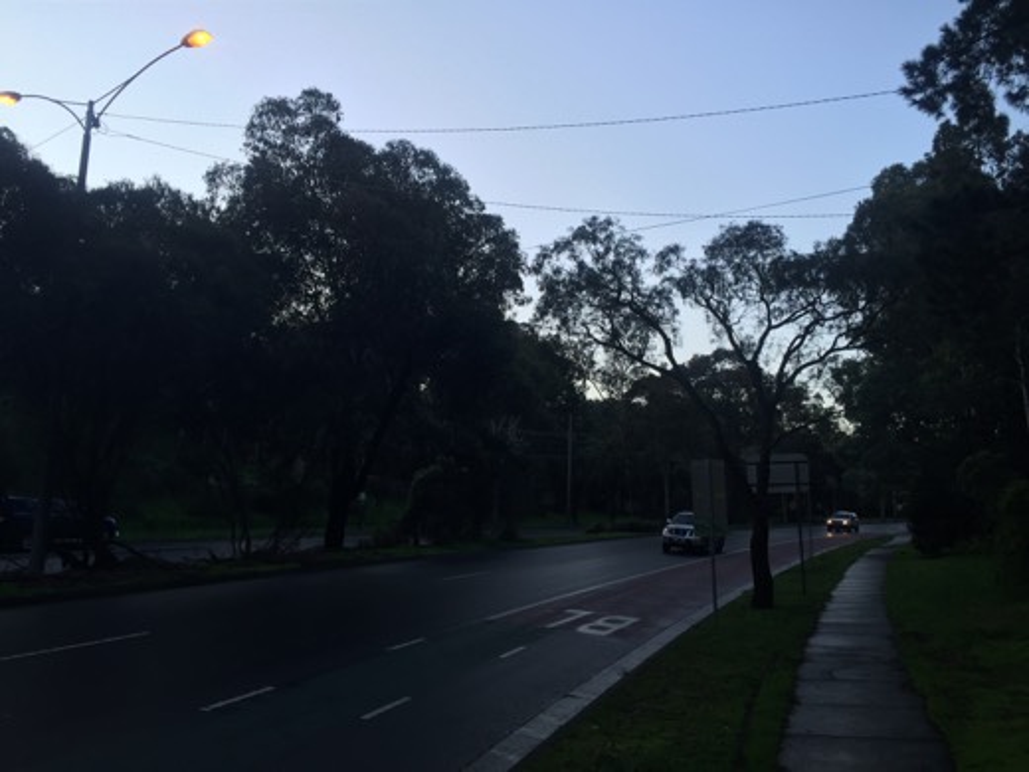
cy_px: 386
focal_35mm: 29
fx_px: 862
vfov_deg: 48.2
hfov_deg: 61.7
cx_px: 514
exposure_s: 1/120
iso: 32
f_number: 2.2
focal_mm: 4.15
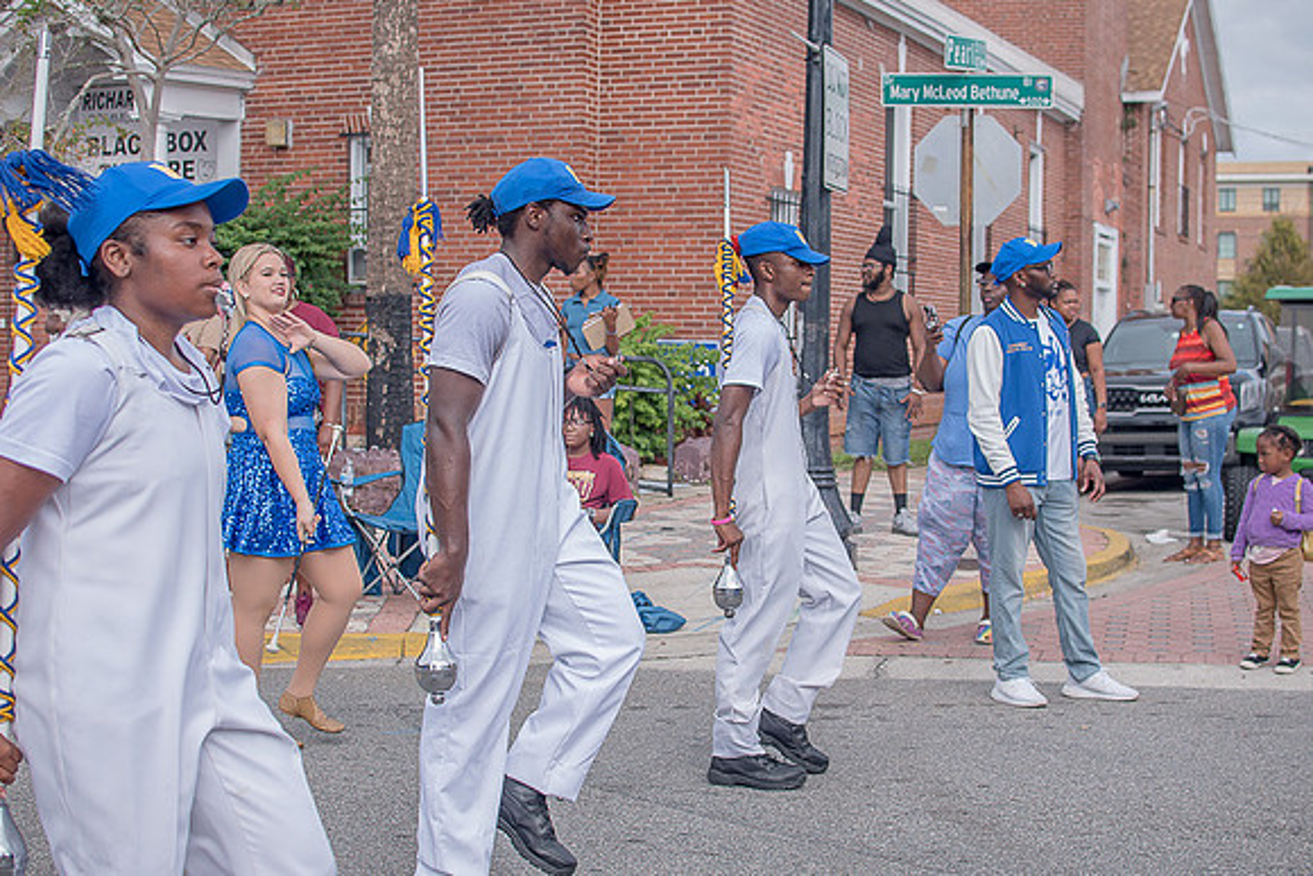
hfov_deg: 38.2
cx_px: 656
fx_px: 1897
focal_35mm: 52
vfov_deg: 26.0
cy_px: 438
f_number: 4
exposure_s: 1/500
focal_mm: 35
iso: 100
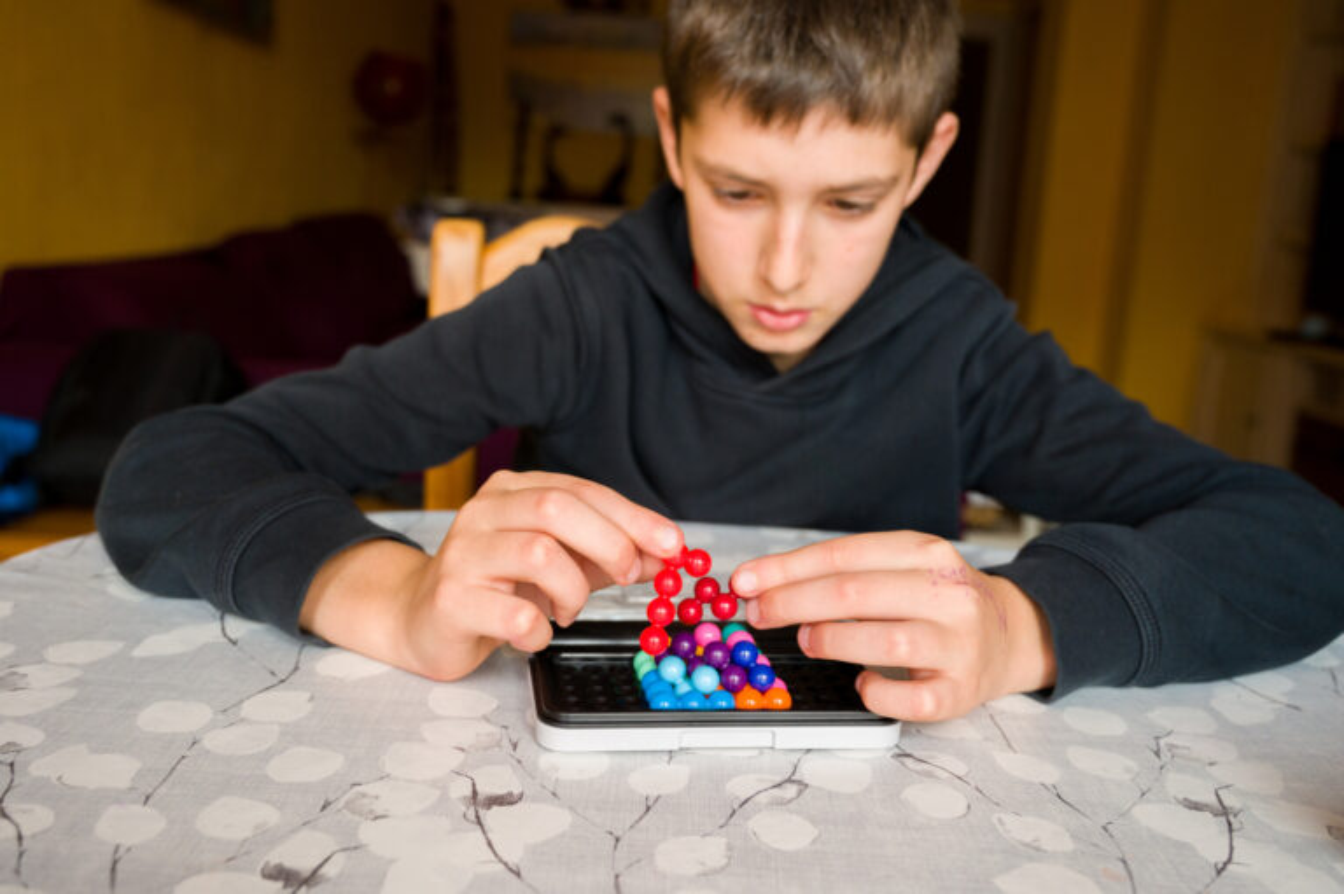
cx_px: 672
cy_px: 447
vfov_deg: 38.8
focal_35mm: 34
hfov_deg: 55.8
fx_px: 1268
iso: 2200
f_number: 5
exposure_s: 1/100
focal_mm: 34
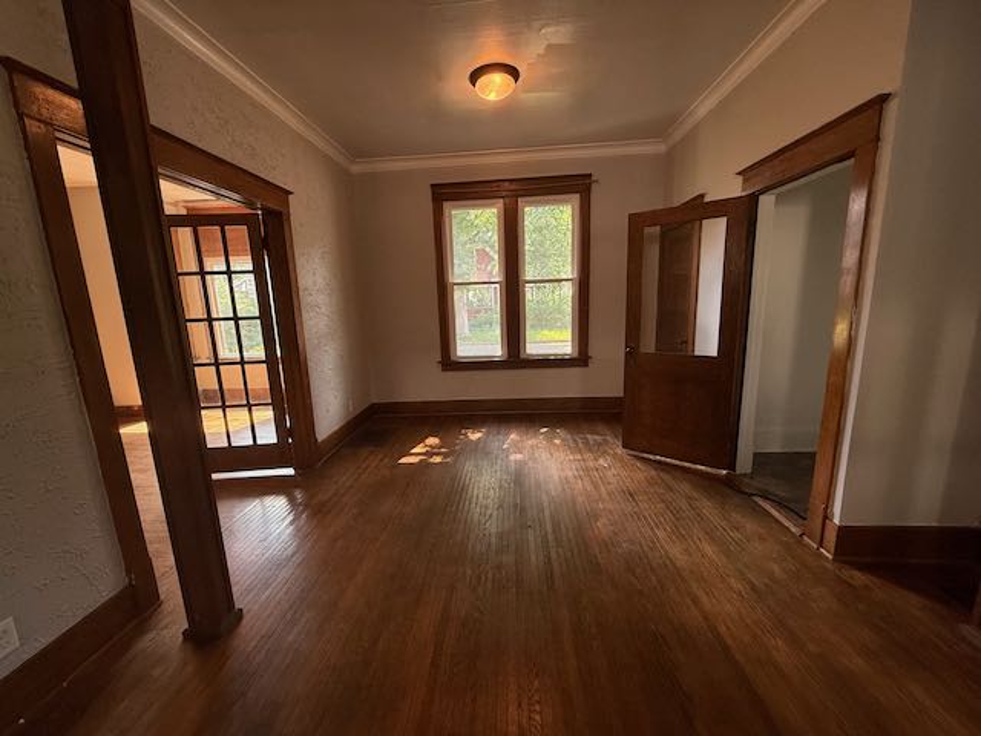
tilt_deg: -9.7
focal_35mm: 14
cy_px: 368
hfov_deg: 102.1
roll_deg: +2.5
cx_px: 490
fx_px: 397
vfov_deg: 85.7
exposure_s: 1/99
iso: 160
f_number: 2.2
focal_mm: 2.22
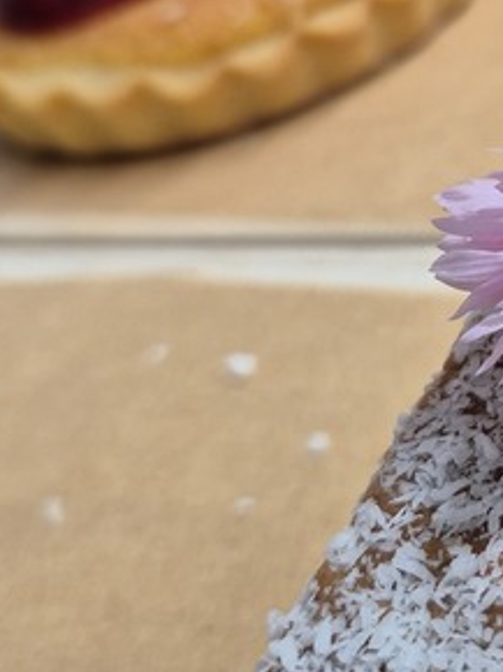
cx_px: 737
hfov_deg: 18.1
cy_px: 109
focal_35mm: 73
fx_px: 1416
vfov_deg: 26.1
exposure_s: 1/100
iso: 125
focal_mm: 5.4
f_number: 1.8
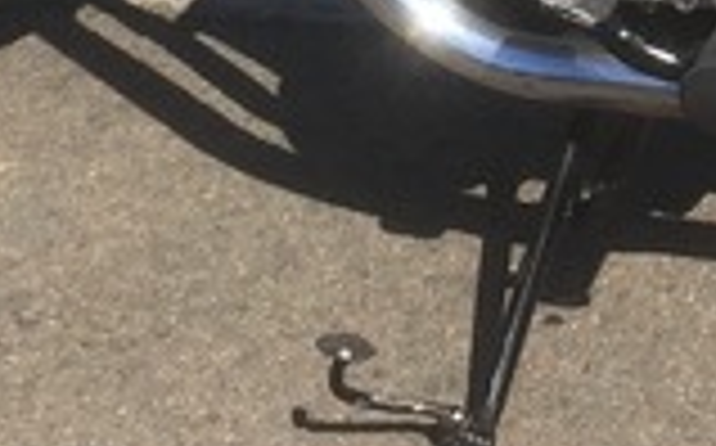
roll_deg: +2.0
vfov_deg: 7.9
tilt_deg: -15.1
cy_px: -586
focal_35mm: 155
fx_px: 3021
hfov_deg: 13.2
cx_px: 806
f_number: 2.2
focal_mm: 4.15
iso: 32
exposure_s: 1/1799
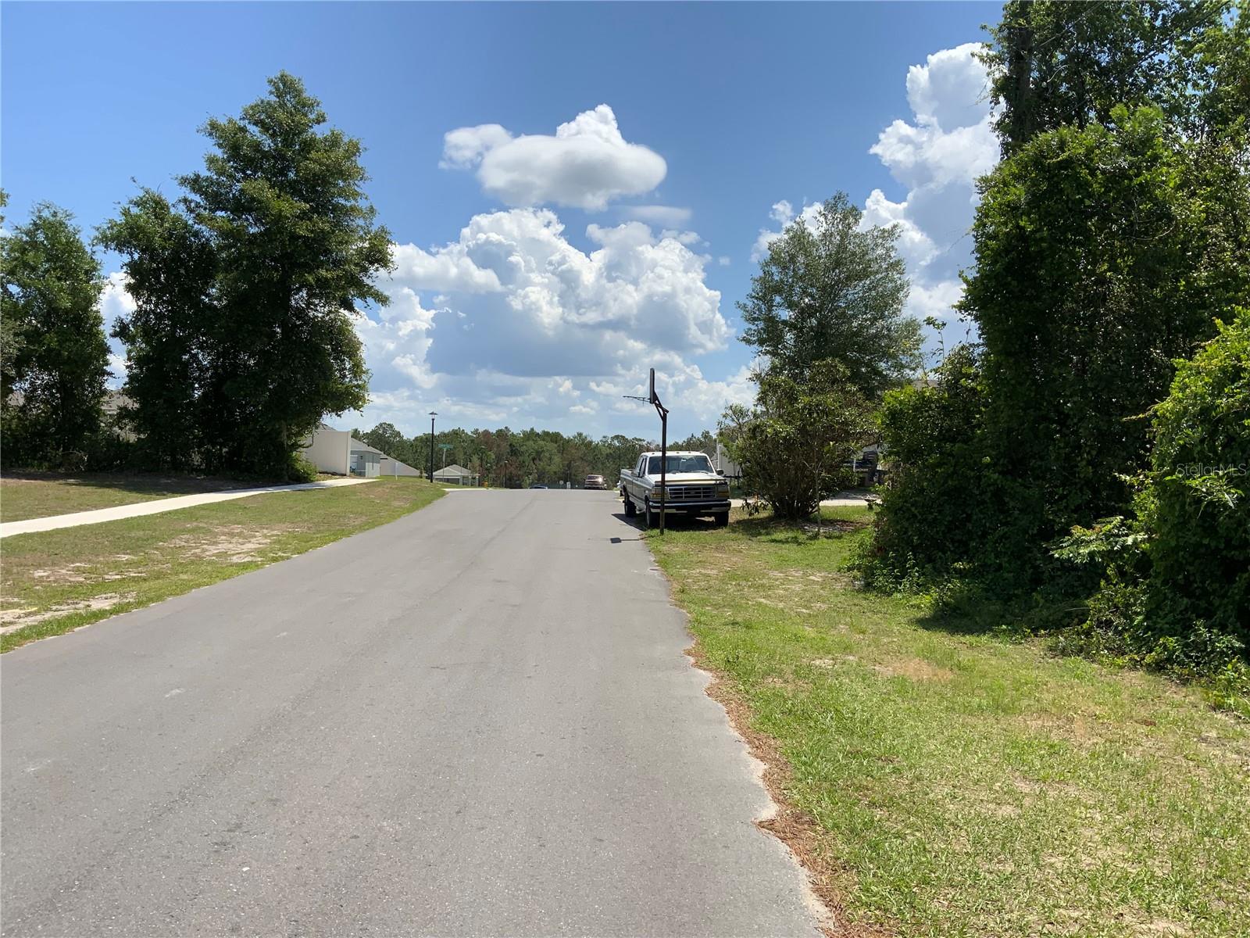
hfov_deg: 61.7
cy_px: 469
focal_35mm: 29
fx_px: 1047
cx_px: 625
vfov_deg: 48.2
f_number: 1.8
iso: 16
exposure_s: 1/2667
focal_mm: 3
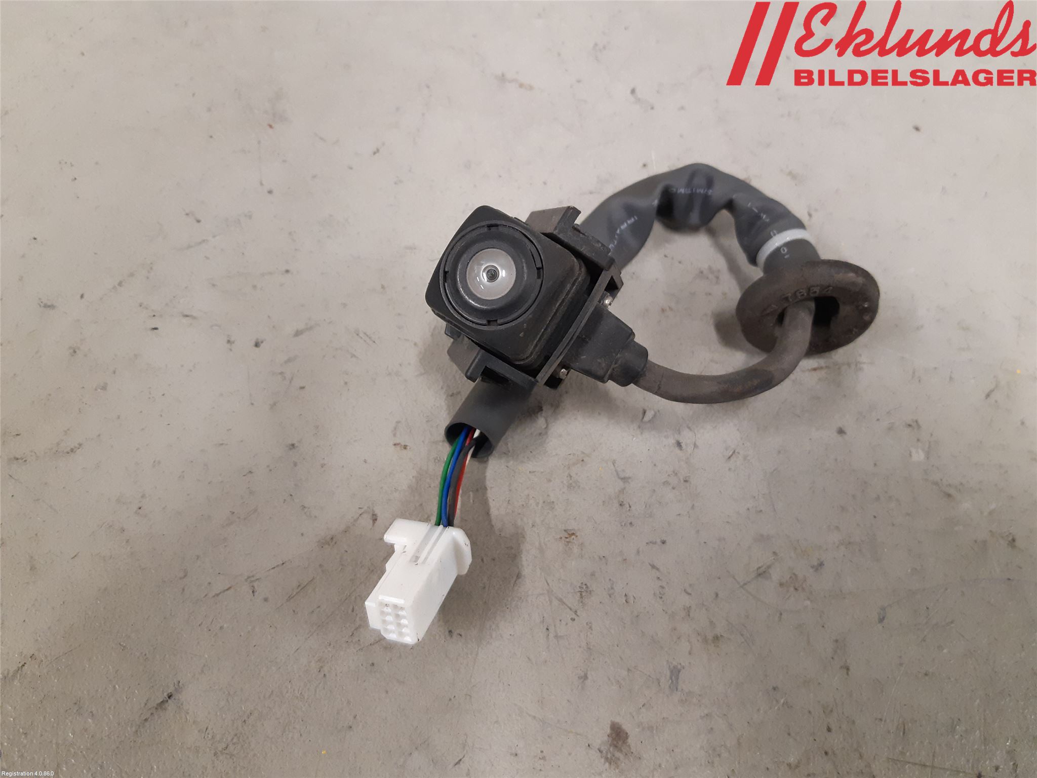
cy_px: 389
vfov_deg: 53.1
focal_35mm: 26
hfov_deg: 67.3
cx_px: 518
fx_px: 779
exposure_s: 1/50
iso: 250
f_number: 1.7
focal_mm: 3.93
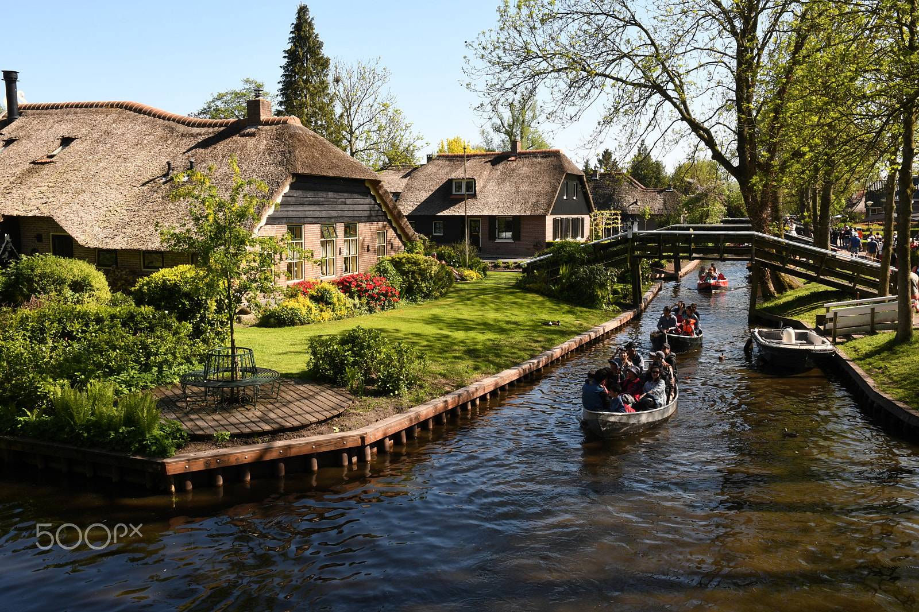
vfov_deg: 40.0
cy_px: 306
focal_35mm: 33
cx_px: 460
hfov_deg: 57.2
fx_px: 842
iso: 125
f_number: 13
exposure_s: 1/60
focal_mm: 22
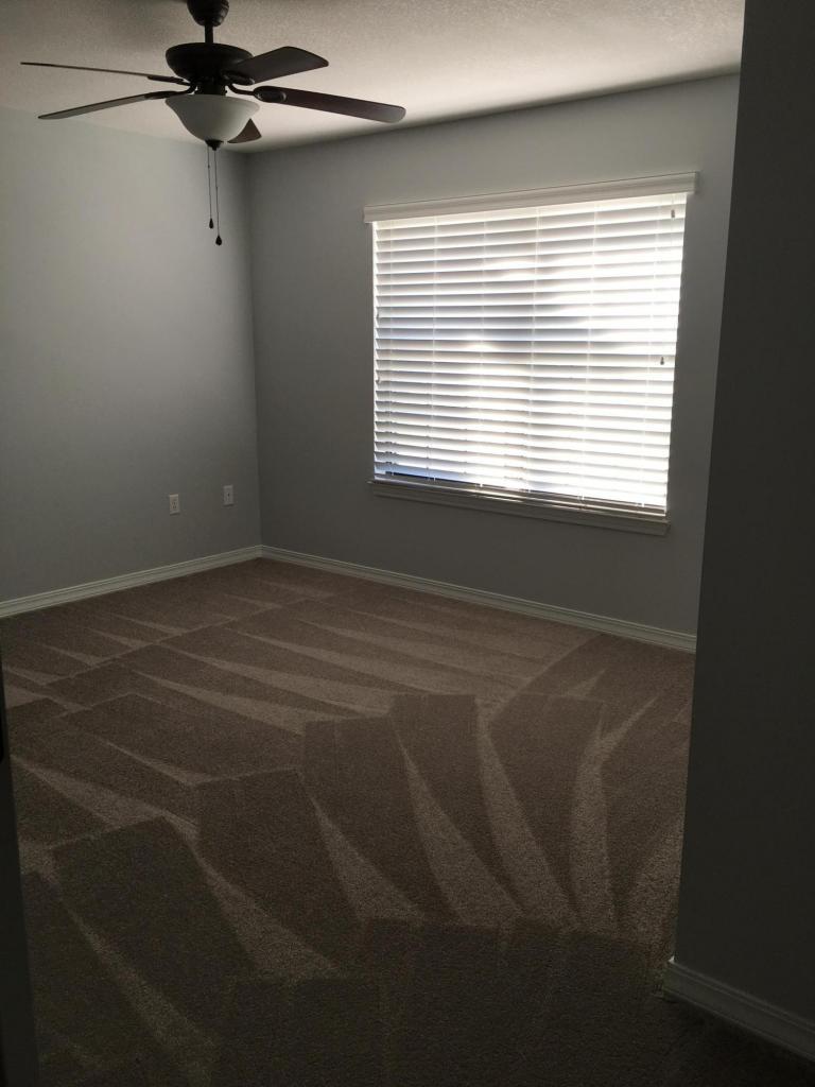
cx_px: 408
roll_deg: -1.3
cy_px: 544
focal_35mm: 29
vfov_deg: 61.7
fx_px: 910
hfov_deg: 48.2
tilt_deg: -10.7
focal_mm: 4.15
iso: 25
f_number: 2.2
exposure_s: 1/40
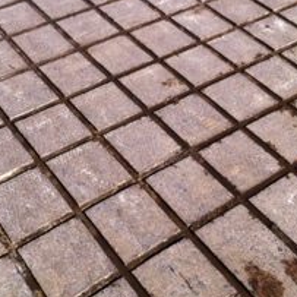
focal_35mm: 61
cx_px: 72
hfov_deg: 27.7
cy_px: 89
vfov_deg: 27.9
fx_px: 592
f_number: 2.8
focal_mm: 3.85
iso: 80
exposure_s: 1/794
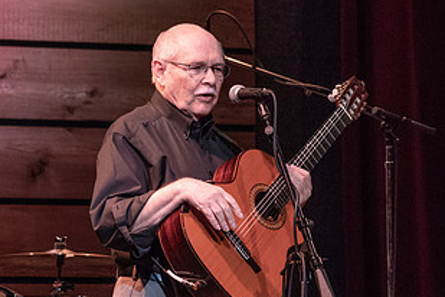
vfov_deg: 3.0
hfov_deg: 4.6
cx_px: 213
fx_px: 5574
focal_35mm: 451
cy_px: 155
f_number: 8
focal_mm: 240
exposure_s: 1/125
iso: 6400
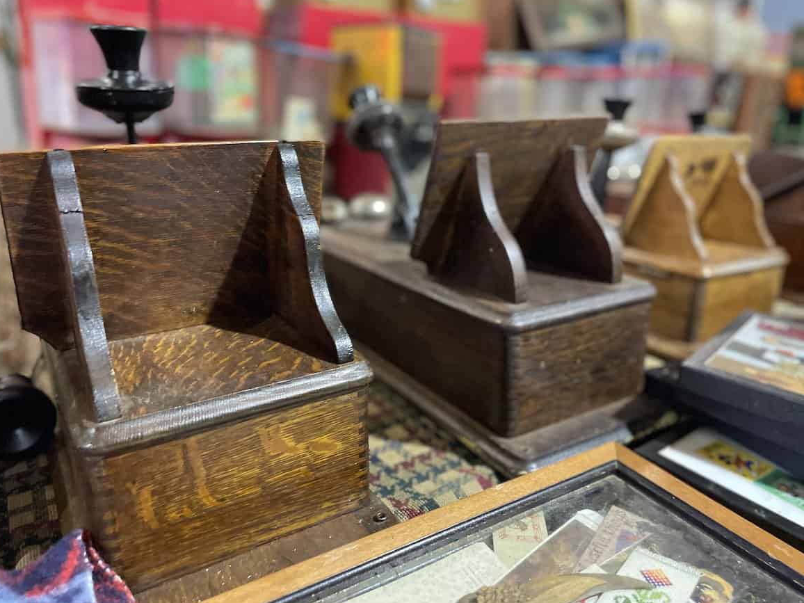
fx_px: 627
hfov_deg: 65.3
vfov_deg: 51.4
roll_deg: -2.4
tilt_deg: -17.0
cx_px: 398
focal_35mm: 27
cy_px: 296
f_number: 1.6
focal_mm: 4.2
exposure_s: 1/40
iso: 500
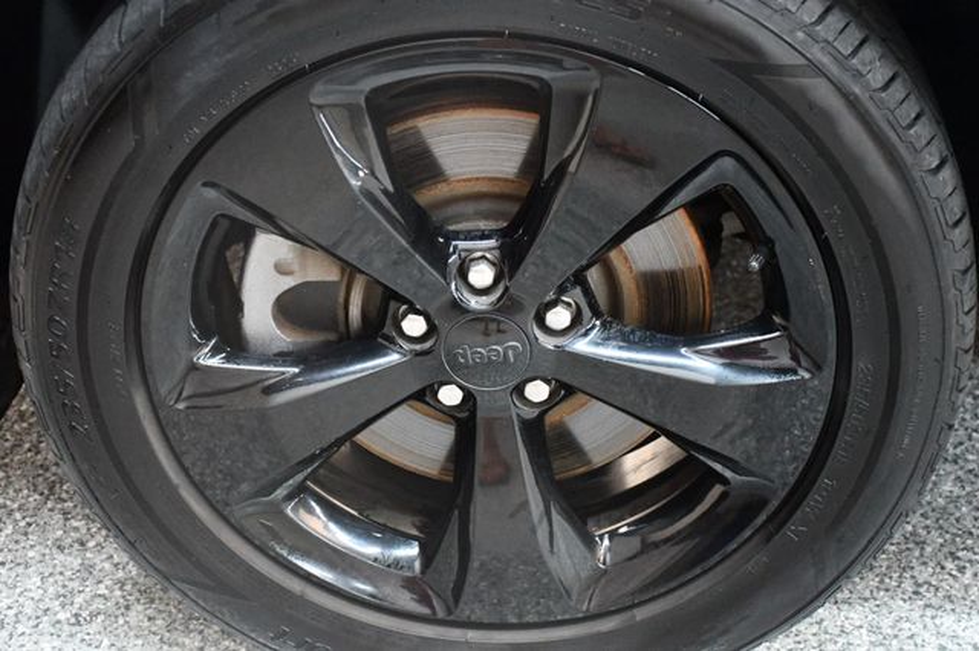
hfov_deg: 28.1
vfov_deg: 18.9
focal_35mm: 72
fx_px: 1957
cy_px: 326
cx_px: 490
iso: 9000
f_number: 4.5
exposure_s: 1/60
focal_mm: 48
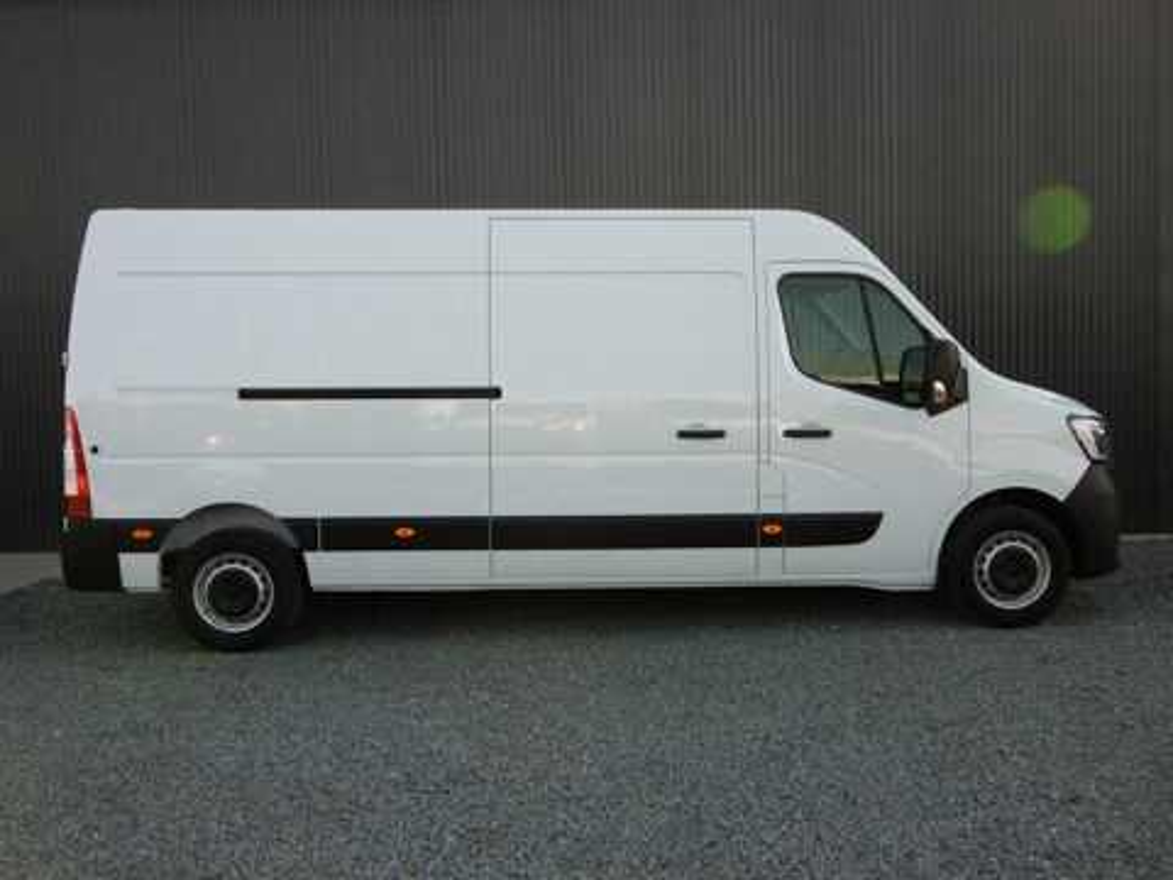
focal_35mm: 32
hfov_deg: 56.8
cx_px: 586
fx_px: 1084
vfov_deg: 44.2
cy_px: 440
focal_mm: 5.8
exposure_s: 1/250
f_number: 3.5
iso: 100
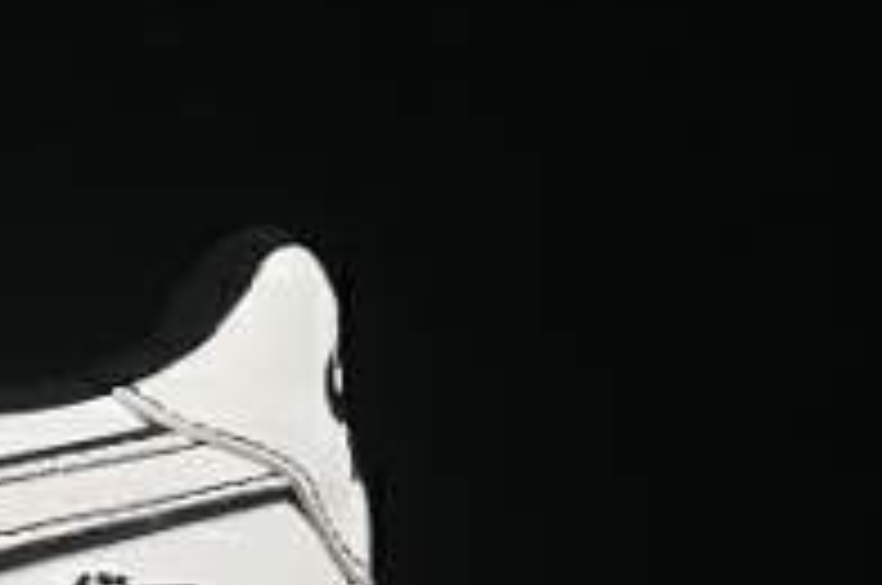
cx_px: -734
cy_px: 418
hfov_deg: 7.2
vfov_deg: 4.9
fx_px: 6849
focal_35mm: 280
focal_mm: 50
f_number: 8
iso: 160
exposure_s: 1/80
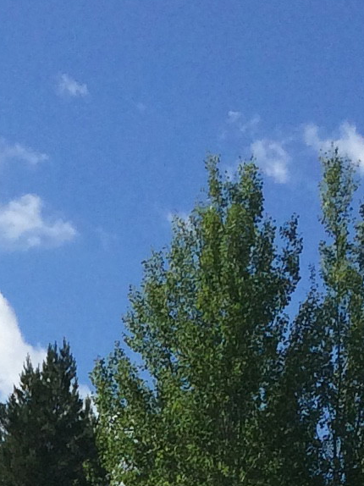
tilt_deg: -5.7
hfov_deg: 8.9
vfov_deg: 10.2
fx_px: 2315
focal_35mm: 165
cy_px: 1213
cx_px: -100
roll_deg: -0.4
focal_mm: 4.15
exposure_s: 1/3425
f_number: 2.2
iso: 32
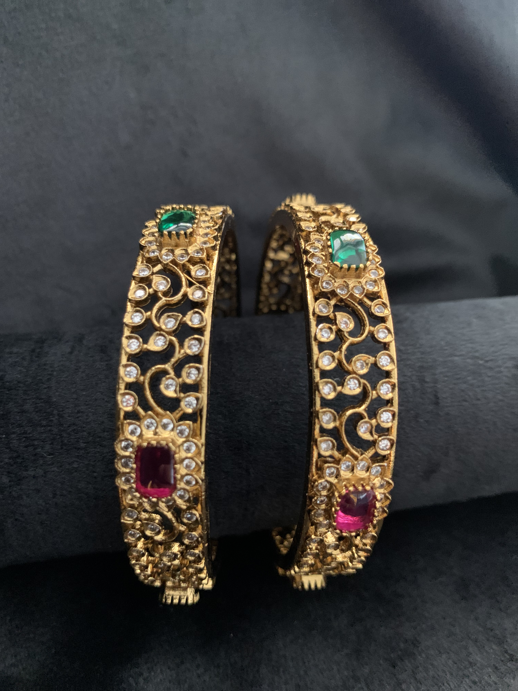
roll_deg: -3.5
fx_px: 519
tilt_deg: -43.5
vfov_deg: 67.3
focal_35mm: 26
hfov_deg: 53.1
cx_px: 259
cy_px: 346
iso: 640
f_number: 1.8
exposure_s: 1/30
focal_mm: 4.25
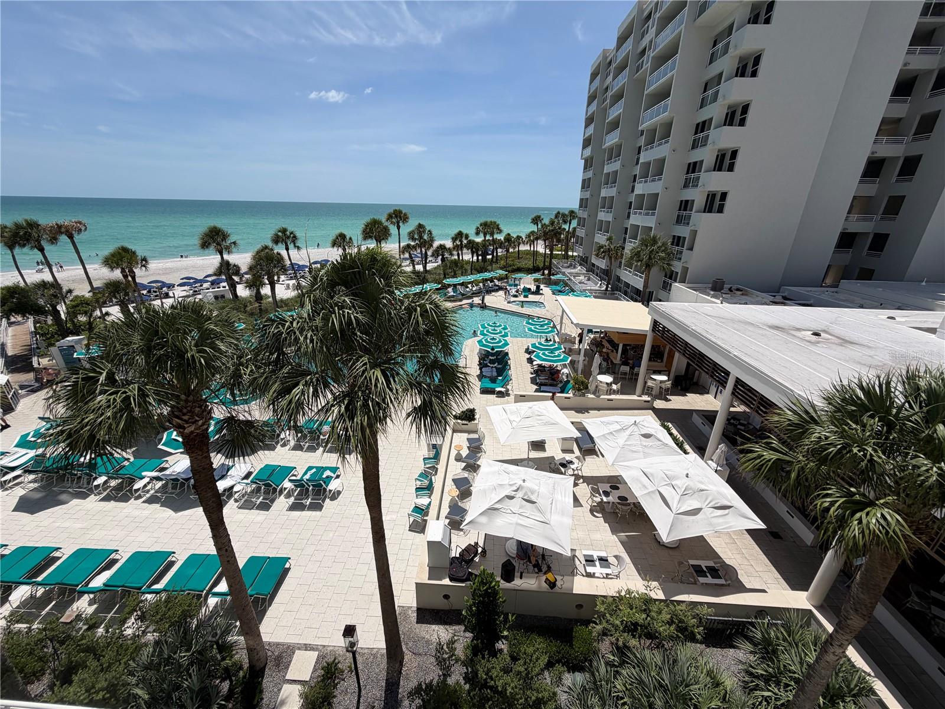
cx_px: 472
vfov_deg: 85.7
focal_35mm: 14
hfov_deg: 102.1
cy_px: 354
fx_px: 382
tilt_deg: -21.6
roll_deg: -0.9
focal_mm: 2.22
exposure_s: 1/2092
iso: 20
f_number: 2.2
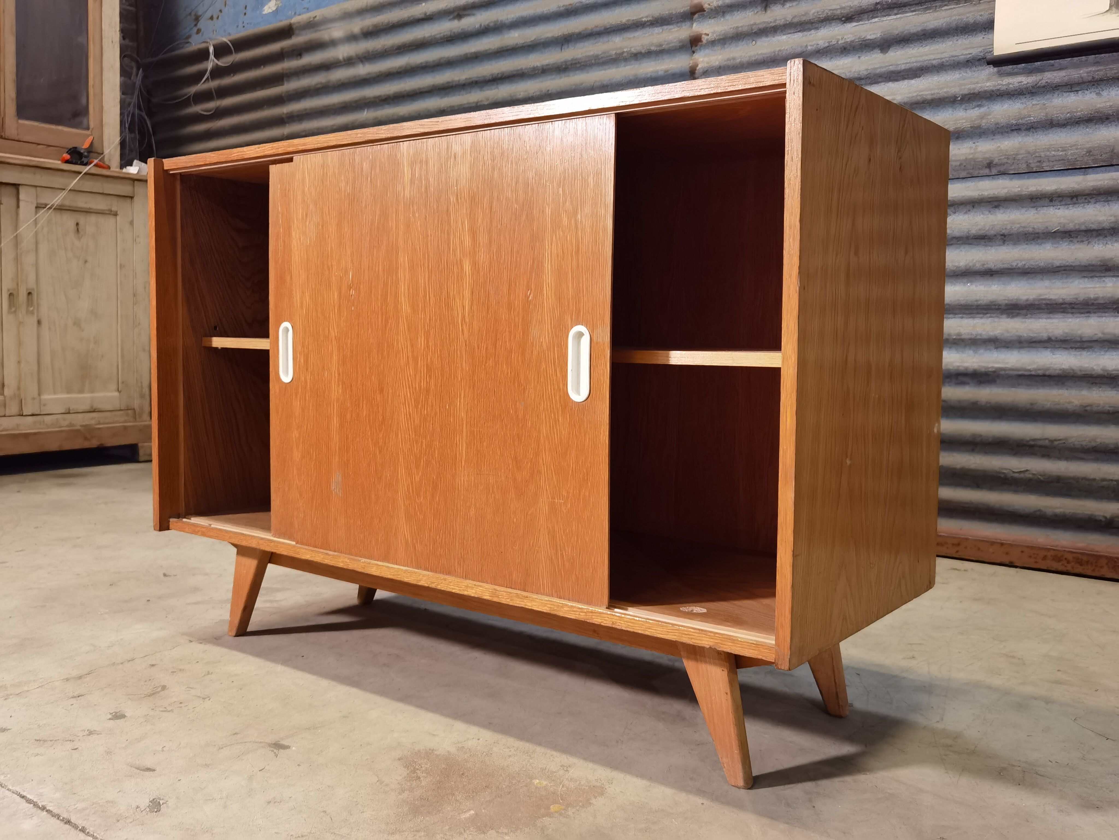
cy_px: 420
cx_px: 560
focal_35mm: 32
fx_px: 1034
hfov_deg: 56.8
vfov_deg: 44.2
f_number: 1.9
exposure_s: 1/33.3
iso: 500
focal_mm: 6.71
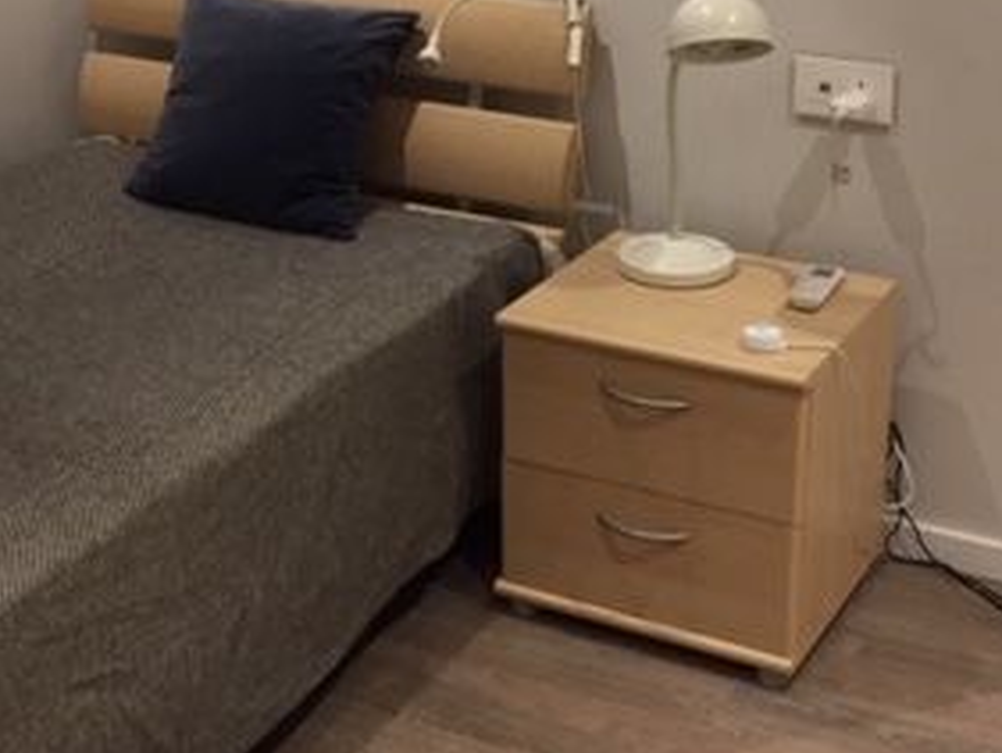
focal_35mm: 66
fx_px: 1911
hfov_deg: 29.3
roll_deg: -1.5
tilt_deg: -17.3
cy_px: 136
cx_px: 563
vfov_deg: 21.9
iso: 125
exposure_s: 1/33
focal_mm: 4.15
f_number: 2.2
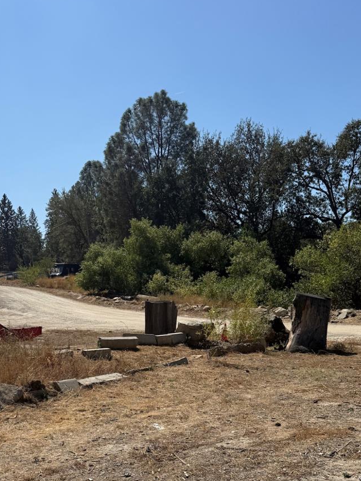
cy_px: 405
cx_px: 196
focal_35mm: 42
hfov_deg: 34.3
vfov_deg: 42.2
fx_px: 584
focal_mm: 6.76
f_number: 1.78
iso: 80
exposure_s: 1/7353
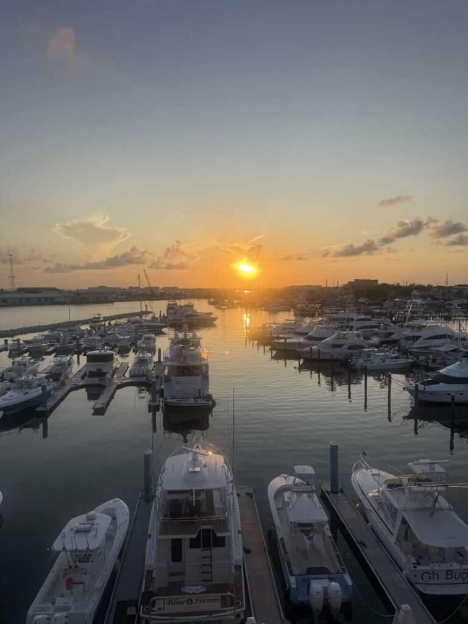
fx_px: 433
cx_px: 234
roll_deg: -0.2
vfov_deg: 71.6
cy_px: 312
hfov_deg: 56.8
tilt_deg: -3.3
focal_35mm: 24
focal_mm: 6.76
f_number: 1.78
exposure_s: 1/3425
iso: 80
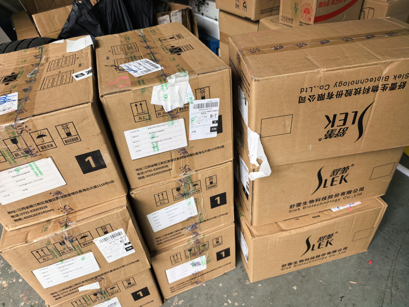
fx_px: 284
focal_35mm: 24
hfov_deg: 71.6
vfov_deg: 56.8
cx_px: 204
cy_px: 154
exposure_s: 1/126
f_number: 1.4
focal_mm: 6.98
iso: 50
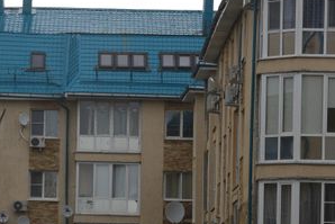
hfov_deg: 7.0
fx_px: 2728
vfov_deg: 4.7
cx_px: 105
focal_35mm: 293
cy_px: 247
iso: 2000
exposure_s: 1/2000
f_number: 8
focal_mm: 125
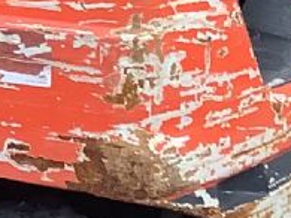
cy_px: -227
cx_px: -284
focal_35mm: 204
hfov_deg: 9.1
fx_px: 1714
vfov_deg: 7.0
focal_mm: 3.3
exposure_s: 1/50
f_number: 2.4
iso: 64
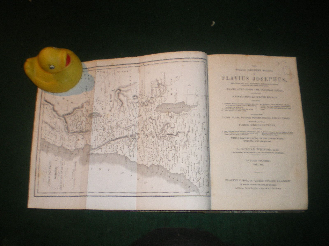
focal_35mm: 38
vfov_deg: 37.7
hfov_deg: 49.0
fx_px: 361
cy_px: 123
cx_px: 164
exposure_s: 1/50
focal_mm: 6.3
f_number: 3.1
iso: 200
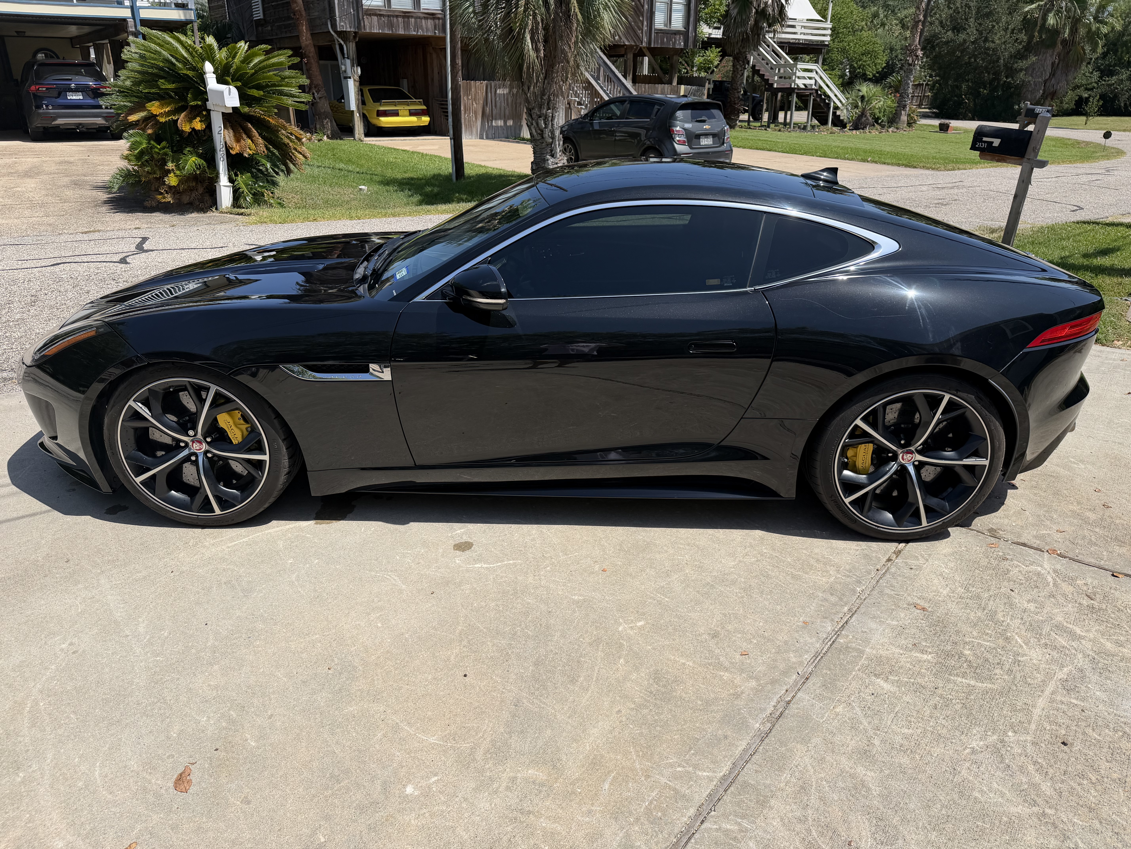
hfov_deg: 71.6
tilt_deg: -22.6
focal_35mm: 24
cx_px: 566
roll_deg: -0.6
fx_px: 784
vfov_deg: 56.8
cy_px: 424
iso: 80
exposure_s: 1/5319
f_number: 1.78
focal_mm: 6.76
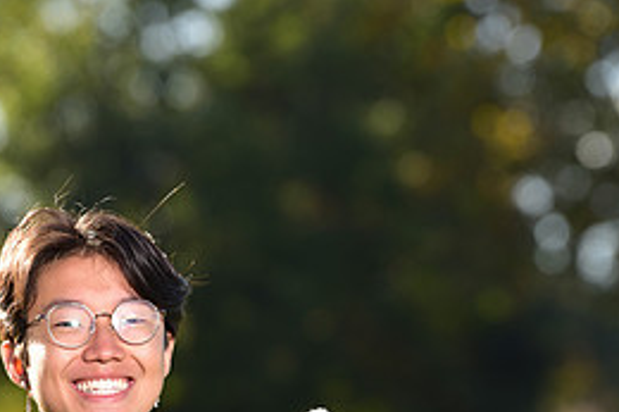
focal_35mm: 447
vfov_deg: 3.1
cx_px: 177
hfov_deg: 4.6
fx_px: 7681
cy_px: 612
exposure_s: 1/200
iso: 80
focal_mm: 200
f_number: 5
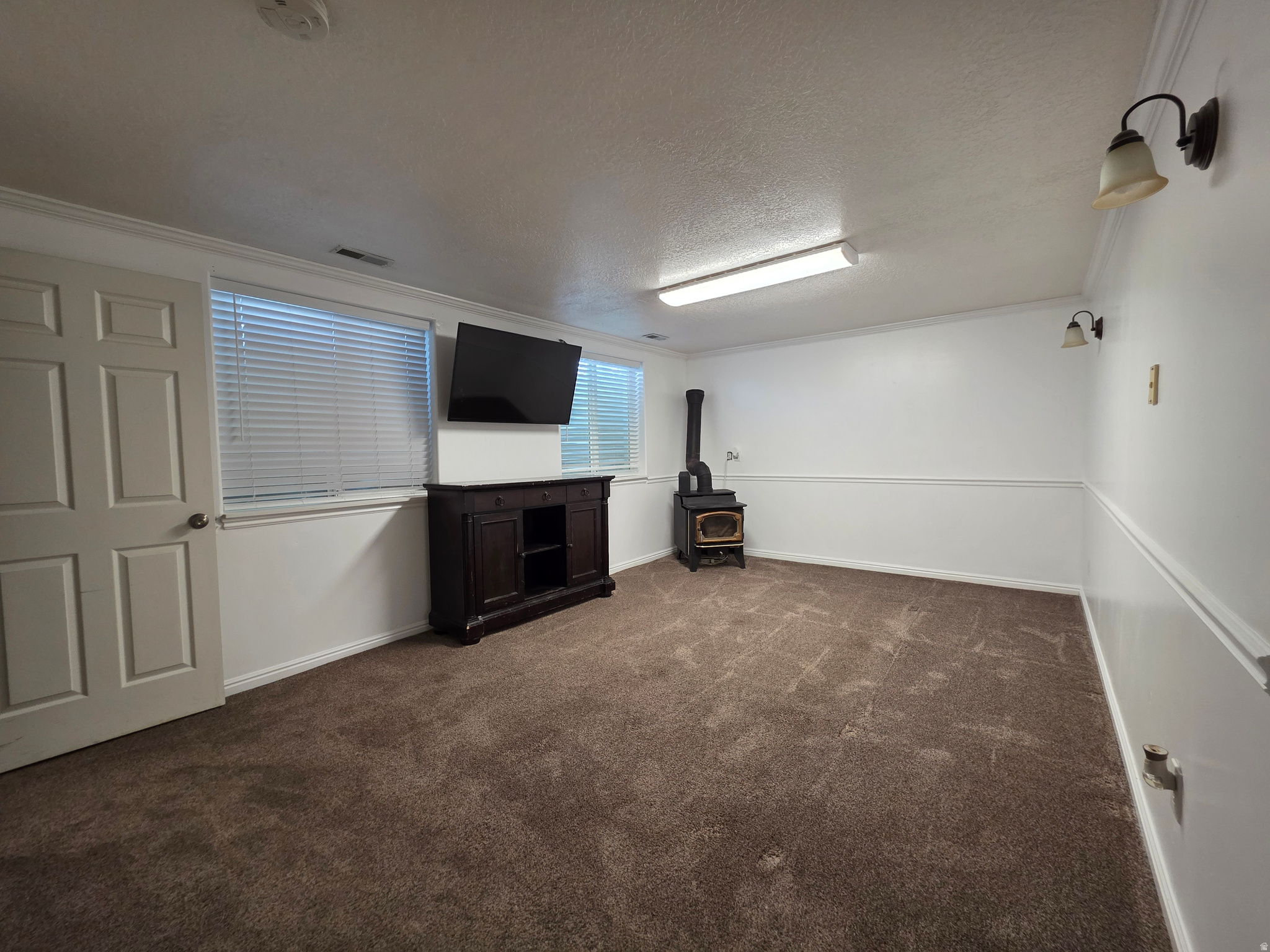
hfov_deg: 106.2
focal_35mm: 13
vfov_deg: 89.9
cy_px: 476
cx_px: 635
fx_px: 477
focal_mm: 2.2
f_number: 1.9
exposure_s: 1/60
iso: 200
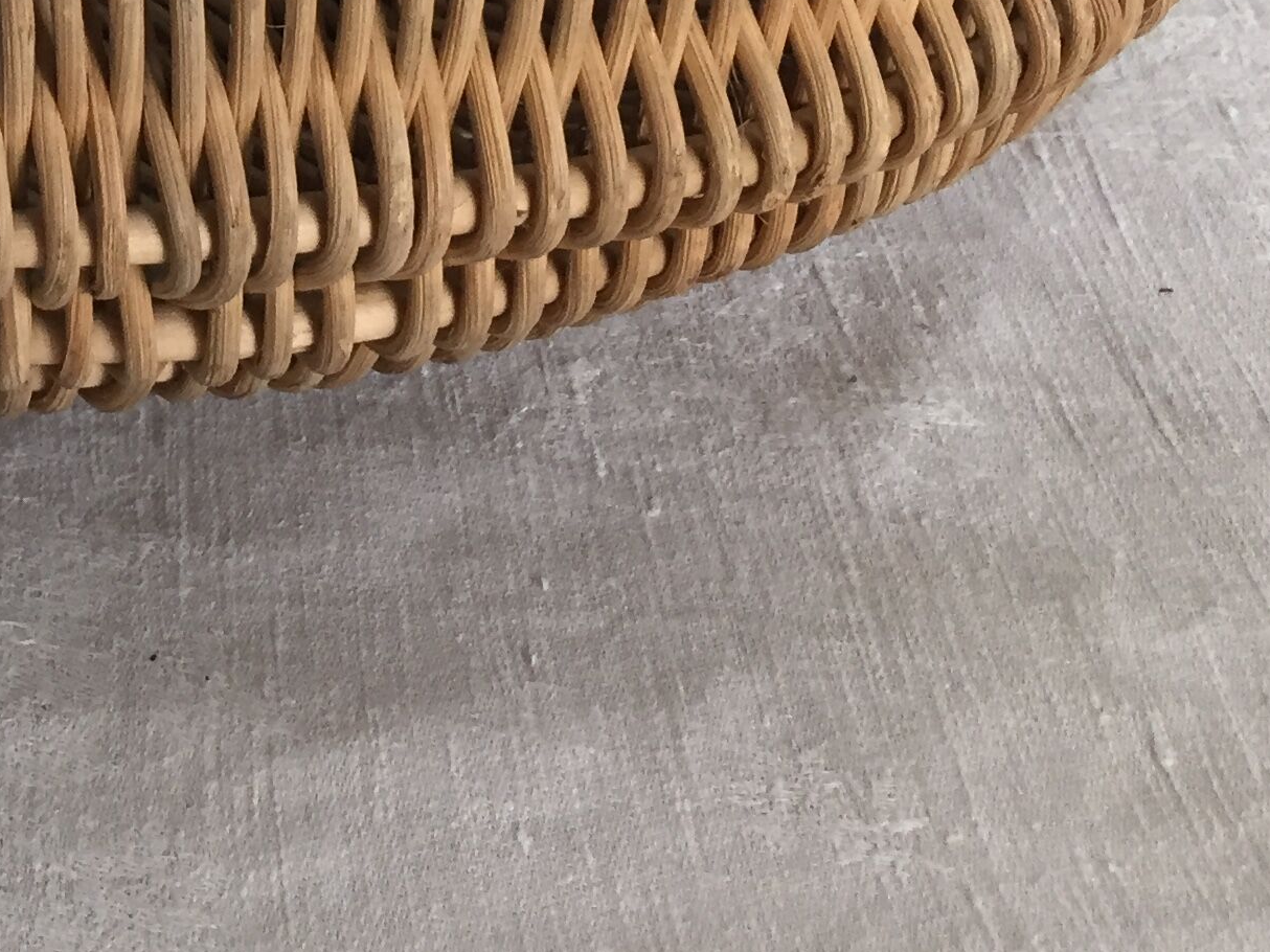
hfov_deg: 23.4
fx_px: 2861
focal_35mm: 78
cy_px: -307
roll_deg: -0.4
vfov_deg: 17.6
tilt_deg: -25.5
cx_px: -156
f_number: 2.2
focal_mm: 4.15
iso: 125
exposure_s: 1/33
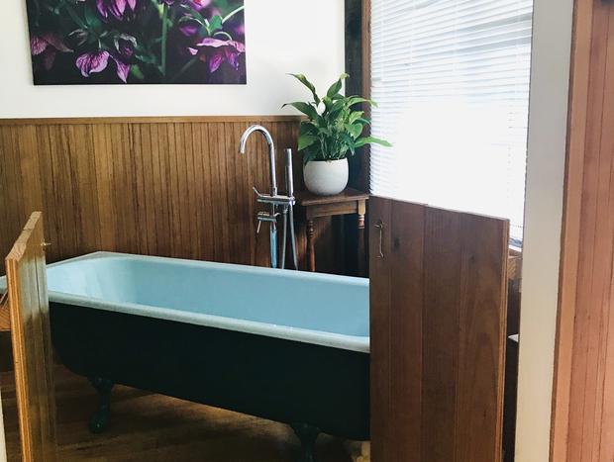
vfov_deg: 49.9
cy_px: 231
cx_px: 307
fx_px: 497
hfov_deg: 63.4
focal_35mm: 28
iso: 40
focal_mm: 3.99
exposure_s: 1/33
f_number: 1.8
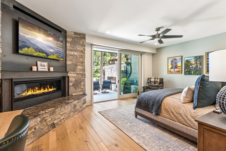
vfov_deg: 73.1
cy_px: 76
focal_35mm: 16
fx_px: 102
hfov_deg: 96.0
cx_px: 113
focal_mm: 16.2
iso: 100
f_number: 13
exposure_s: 1/1.67
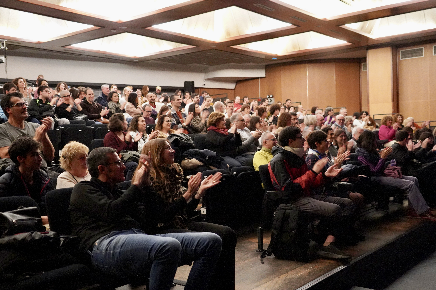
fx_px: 436
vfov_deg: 36.9
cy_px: 145
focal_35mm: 36
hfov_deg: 53.1
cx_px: 218
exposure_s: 1/30
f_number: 4
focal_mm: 36
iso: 12800
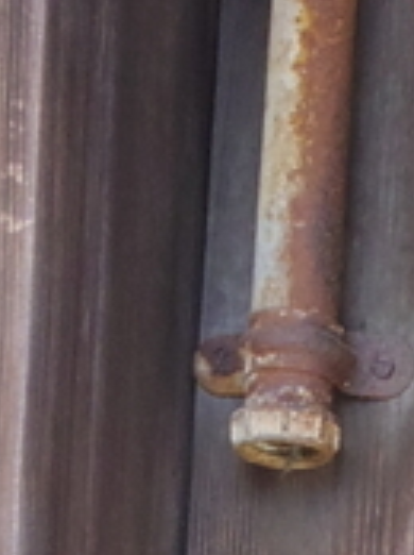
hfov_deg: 5.4
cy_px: 705
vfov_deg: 7.3
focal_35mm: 269
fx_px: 4300
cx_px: 764
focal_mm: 8.5
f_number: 8
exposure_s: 1/60
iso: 400
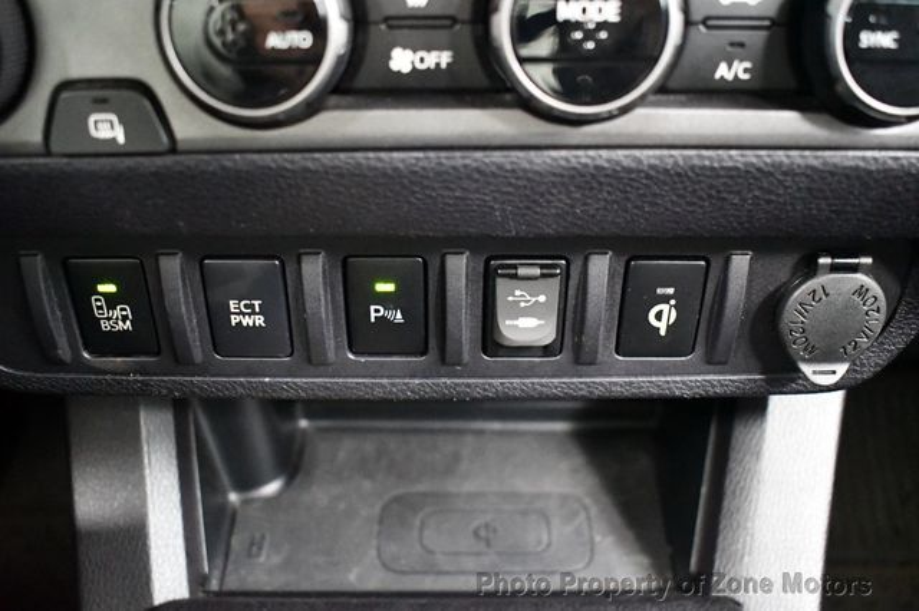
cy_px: 306
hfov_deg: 55.8
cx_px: 460
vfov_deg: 38.8
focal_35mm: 34
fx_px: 867
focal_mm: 23
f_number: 3.8
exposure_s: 1/30
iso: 12800
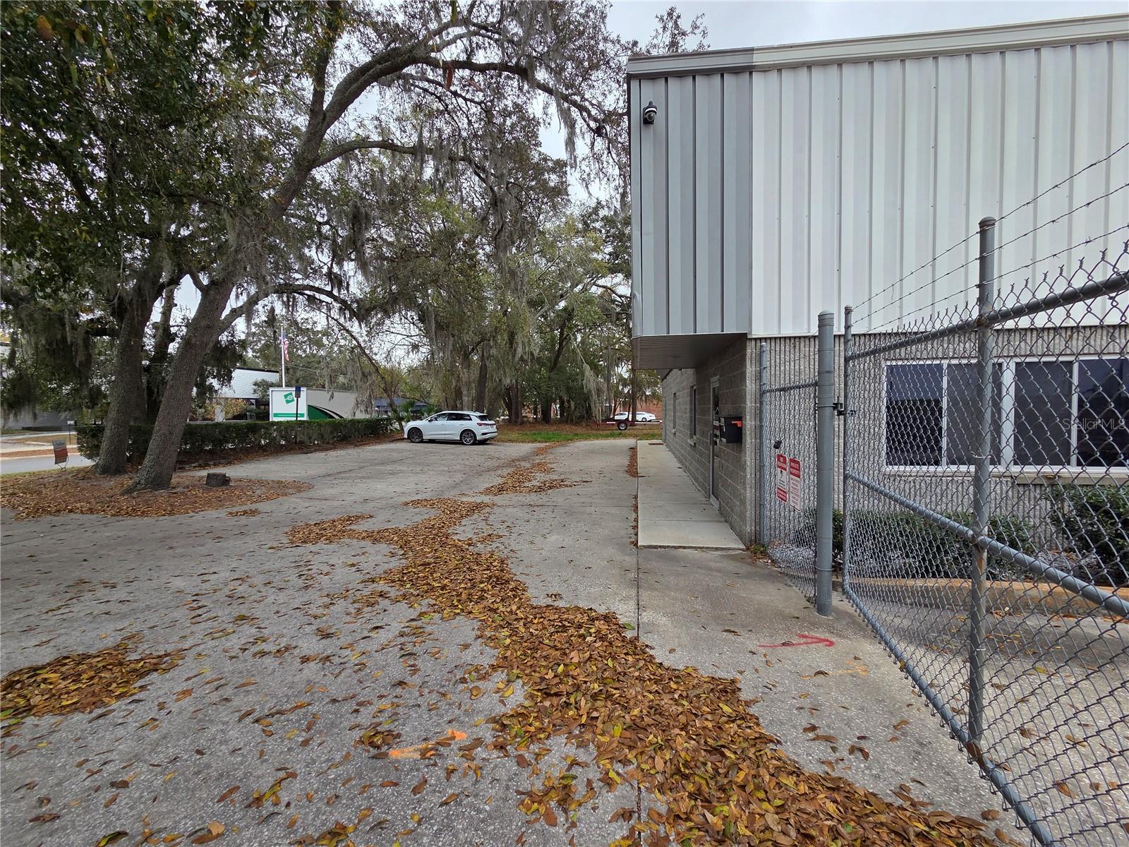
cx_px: 564
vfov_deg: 89.9
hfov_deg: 106.2
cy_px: 424
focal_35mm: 13
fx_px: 424
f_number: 2.2
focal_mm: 2.2
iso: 50
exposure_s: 1/666
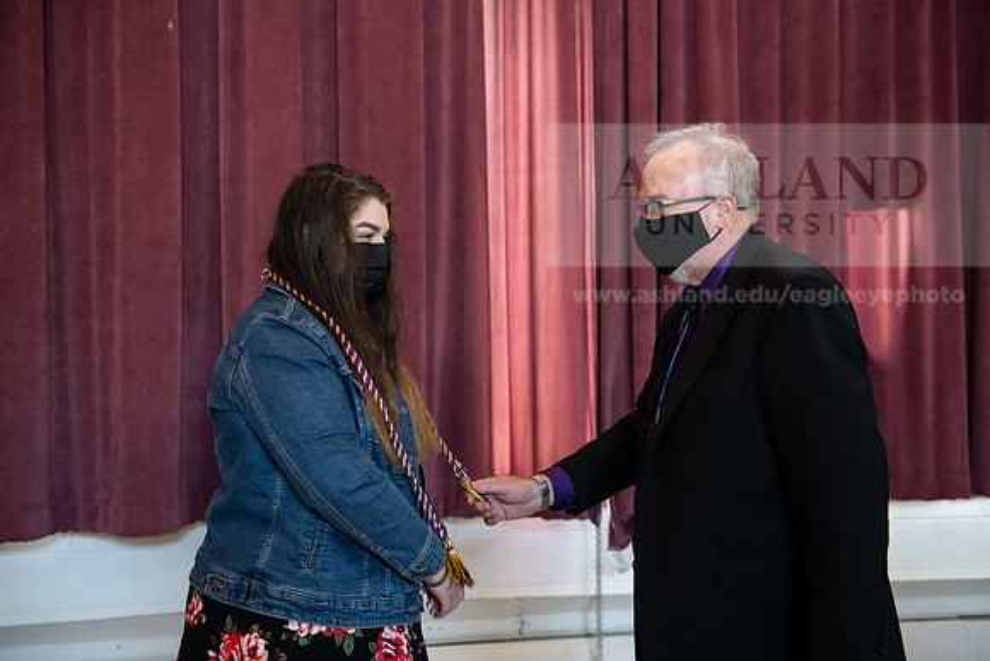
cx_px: 495
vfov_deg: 30.5
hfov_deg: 44.5
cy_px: 330
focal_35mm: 44
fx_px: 1210
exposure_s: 1/200
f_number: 3.5
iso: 2500
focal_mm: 44
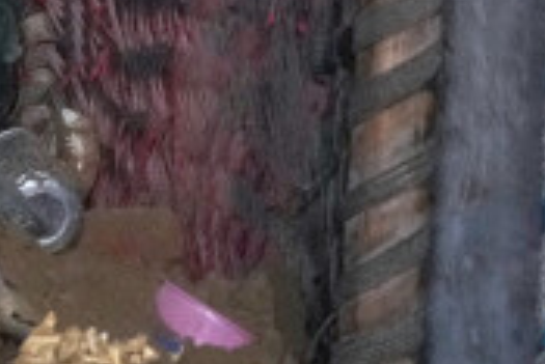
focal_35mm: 240
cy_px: -549
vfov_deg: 5.5
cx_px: -881
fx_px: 3636
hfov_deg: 7.8
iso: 5000
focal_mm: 41
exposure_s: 1/80
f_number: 4
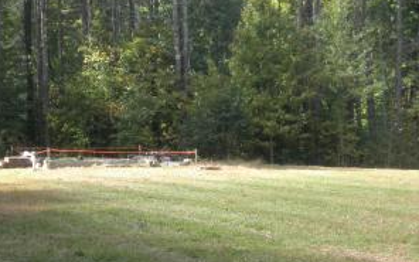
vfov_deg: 12.3
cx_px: 243
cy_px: 225
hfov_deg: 19.6
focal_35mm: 106
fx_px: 1210
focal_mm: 9
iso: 64
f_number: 3.8
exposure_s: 1/100
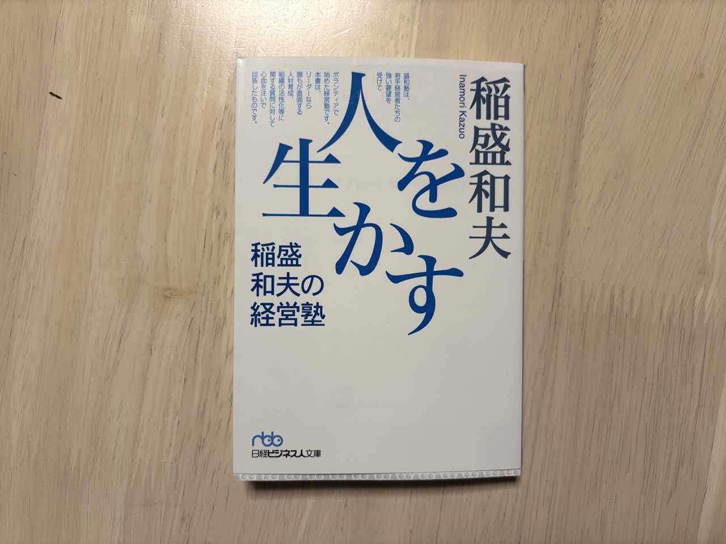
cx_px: 363
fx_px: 545
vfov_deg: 53.1
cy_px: 272
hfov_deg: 67.3
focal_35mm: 26
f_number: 1.6
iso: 125
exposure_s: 1/60
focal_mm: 5.96
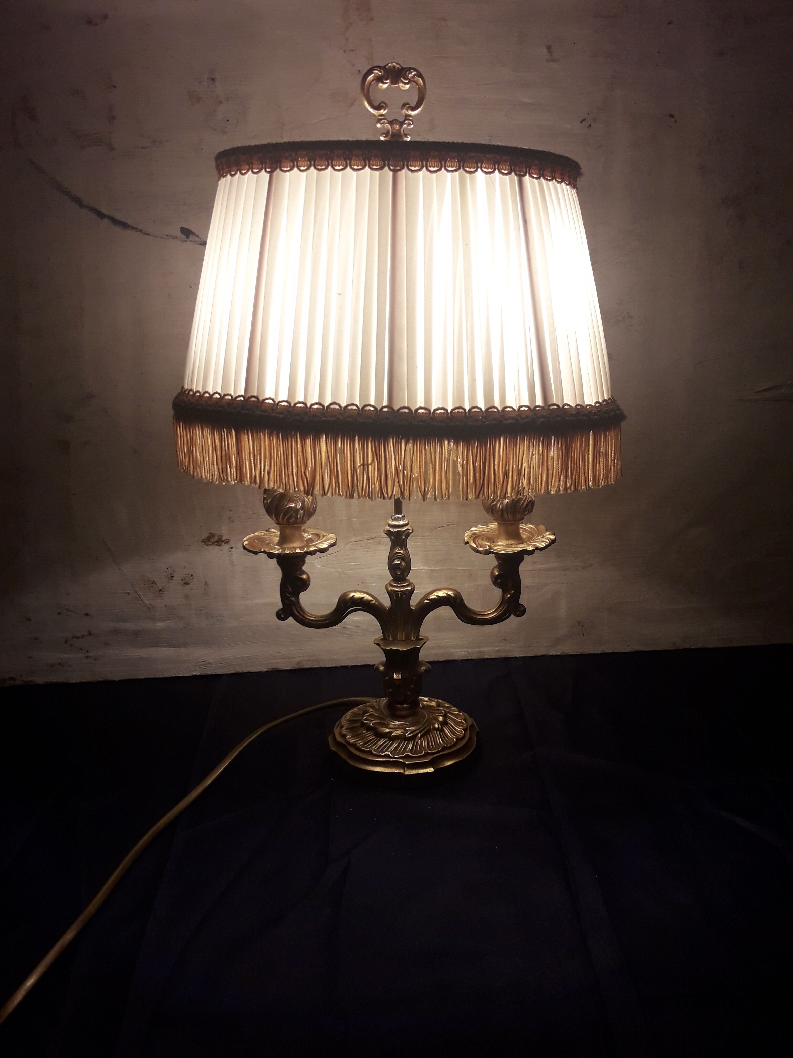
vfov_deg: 63.4
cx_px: 396
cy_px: 529
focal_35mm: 28
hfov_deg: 49.7
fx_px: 855
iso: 50
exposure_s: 1/100
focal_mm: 3.7
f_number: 1.9
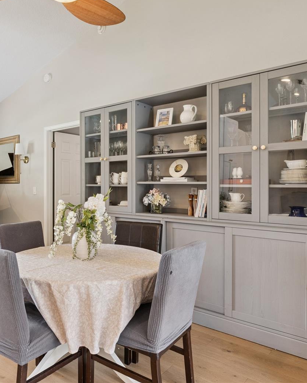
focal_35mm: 27
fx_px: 303
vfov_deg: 64.7
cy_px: 187
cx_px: 94
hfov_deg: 52.4
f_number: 9
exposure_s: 1/13
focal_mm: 12.3
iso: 400
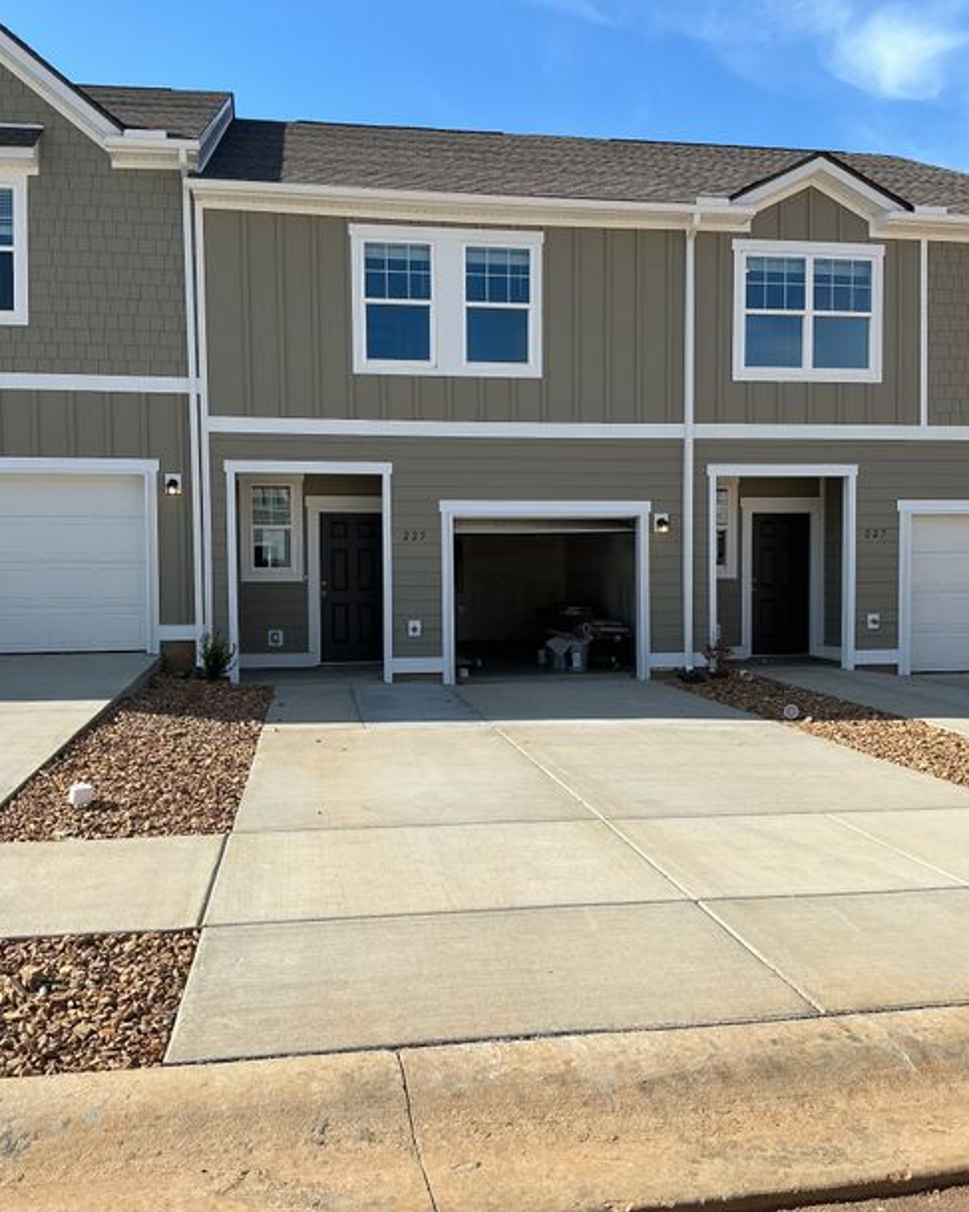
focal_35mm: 31
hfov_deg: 47.1
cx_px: 478
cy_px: 618
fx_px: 1112
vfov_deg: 57.2
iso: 25
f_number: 1.8
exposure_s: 1/1730
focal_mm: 3
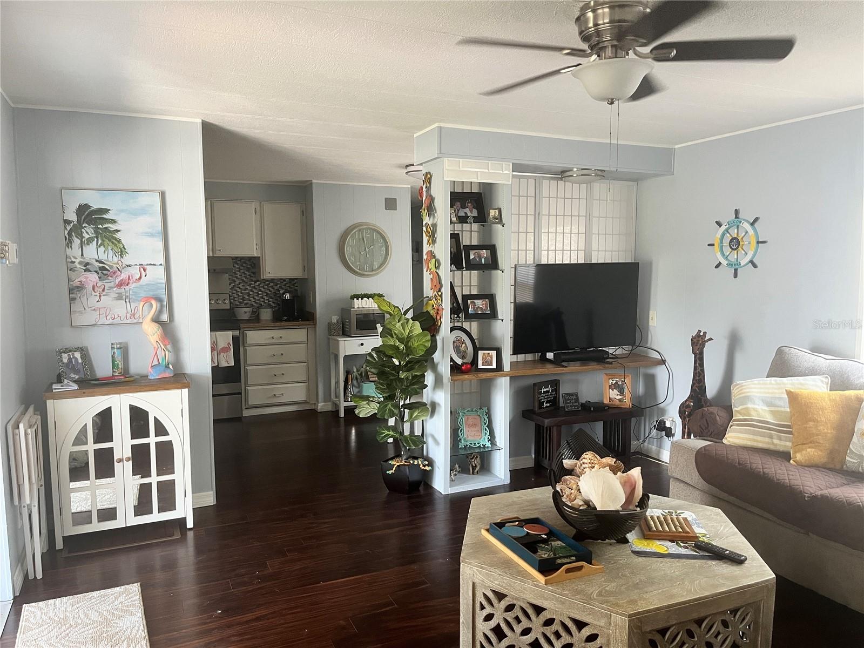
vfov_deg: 53.1
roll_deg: +1.1
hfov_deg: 67.3
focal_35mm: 26
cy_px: 324
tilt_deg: -4.6
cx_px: 432
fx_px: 649
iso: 200
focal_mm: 5.1
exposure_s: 1/60
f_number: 1.6
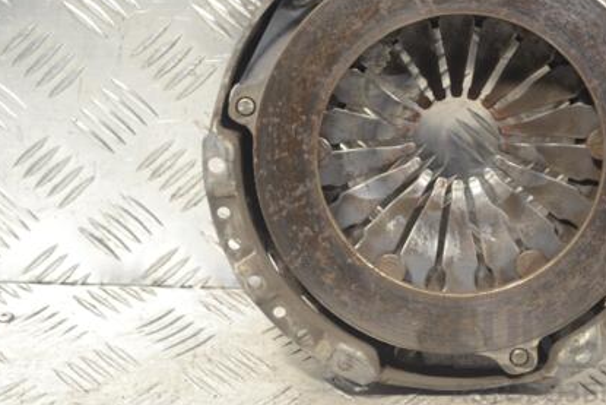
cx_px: 422
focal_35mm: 104
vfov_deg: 13.2
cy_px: 137
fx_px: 1751
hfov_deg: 19.5
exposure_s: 1/30
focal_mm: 48
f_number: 5.6
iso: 560
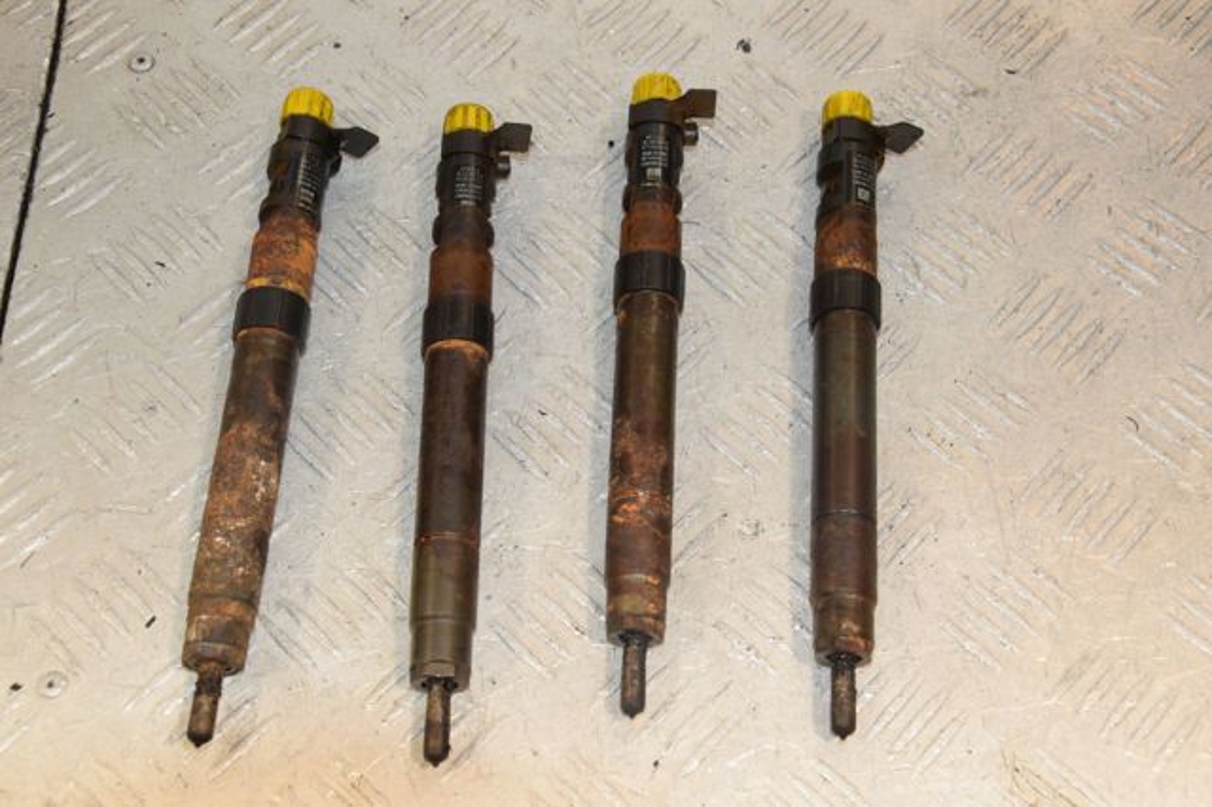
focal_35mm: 51
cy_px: 404
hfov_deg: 38.9
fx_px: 1716
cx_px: 606
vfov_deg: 26.5
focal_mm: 34
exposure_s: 1/200
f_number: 8
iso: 1600
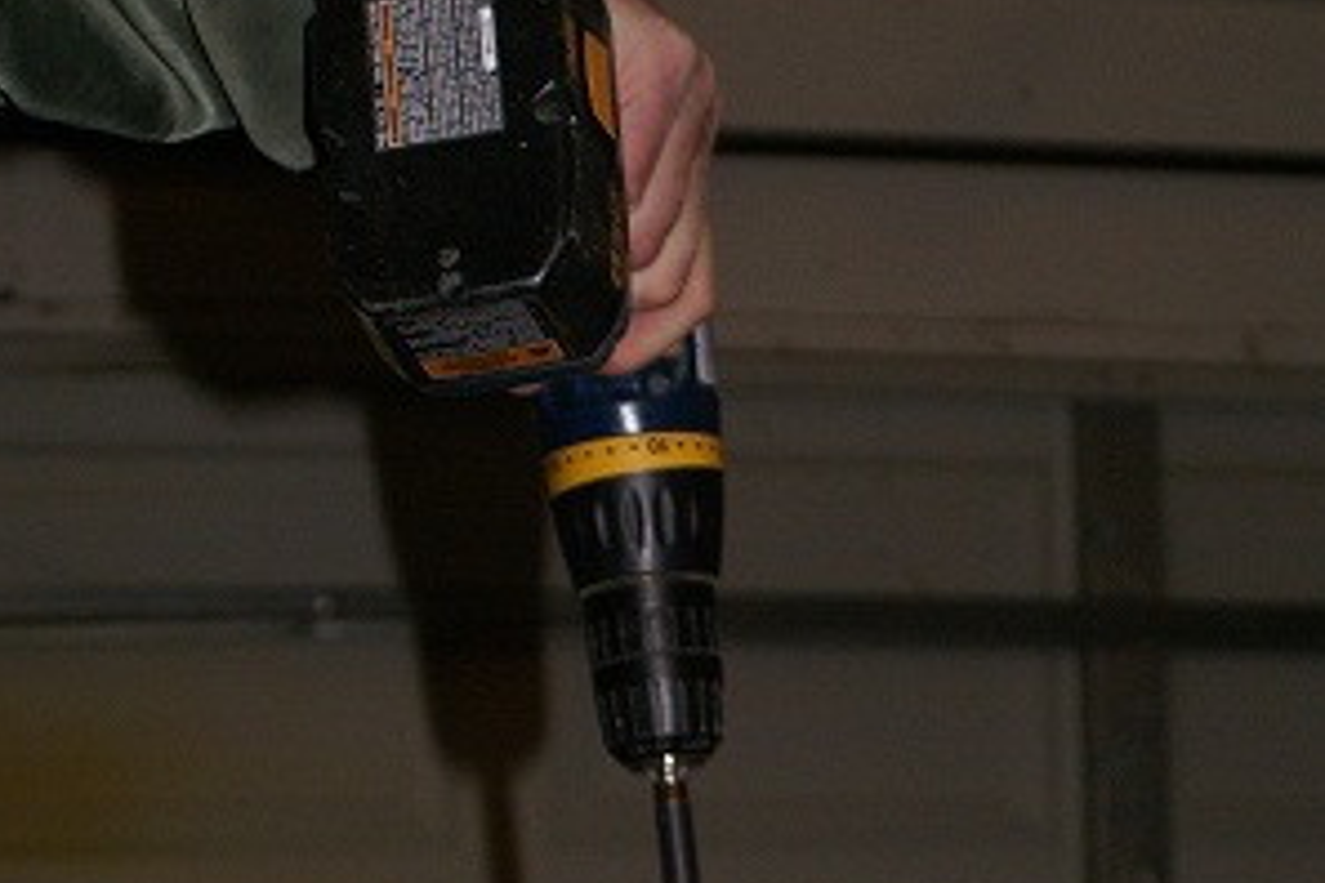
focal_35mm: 98
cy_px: 954
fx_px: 3607
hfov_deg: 20.8
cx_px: 678
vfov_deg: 13.7
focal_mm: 40
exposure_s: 1/60
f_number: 5.6
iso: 400
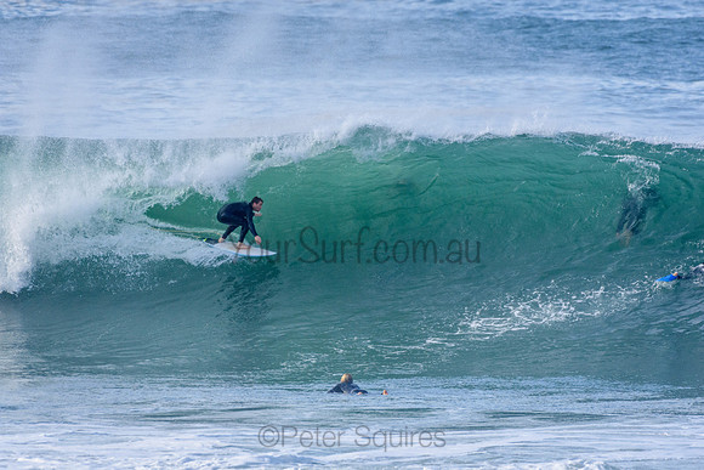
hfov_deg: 2.7
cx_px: 352
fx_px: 14669
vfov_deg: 1.8
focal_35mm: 750
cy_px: 235
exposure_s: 1/2000
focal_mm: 500
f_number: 5.6
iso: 560
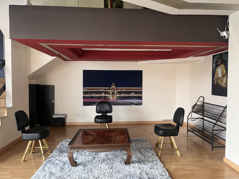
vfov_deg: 53.1
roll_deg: +0.9
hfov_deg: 67.3
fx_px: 180
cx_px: 120
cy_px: 90
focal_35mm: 26
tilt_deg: -3.8
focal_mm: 5.1
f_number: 1.6
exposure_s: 1/60
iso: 100
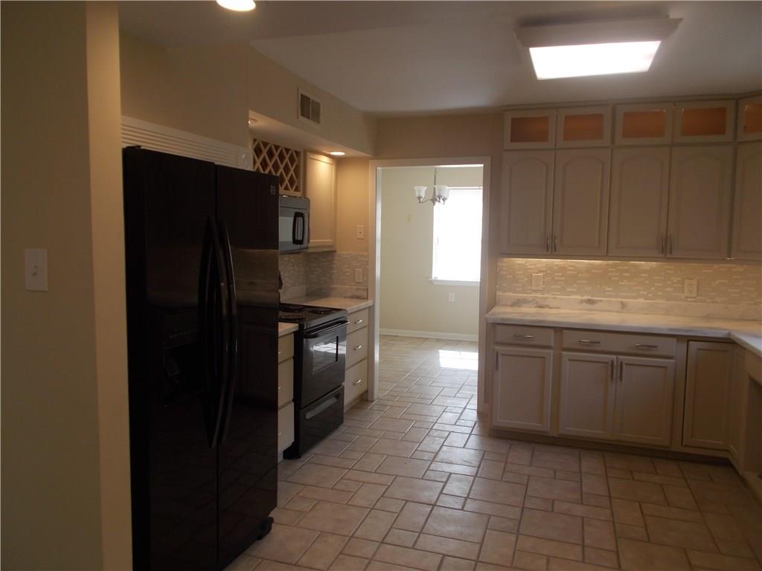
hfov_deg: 67.3
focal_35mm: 26
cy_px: 286
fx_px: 572
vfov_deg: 53.1
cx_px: 381
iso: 80
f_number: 3.2
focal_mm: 4.6
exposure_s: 1/40
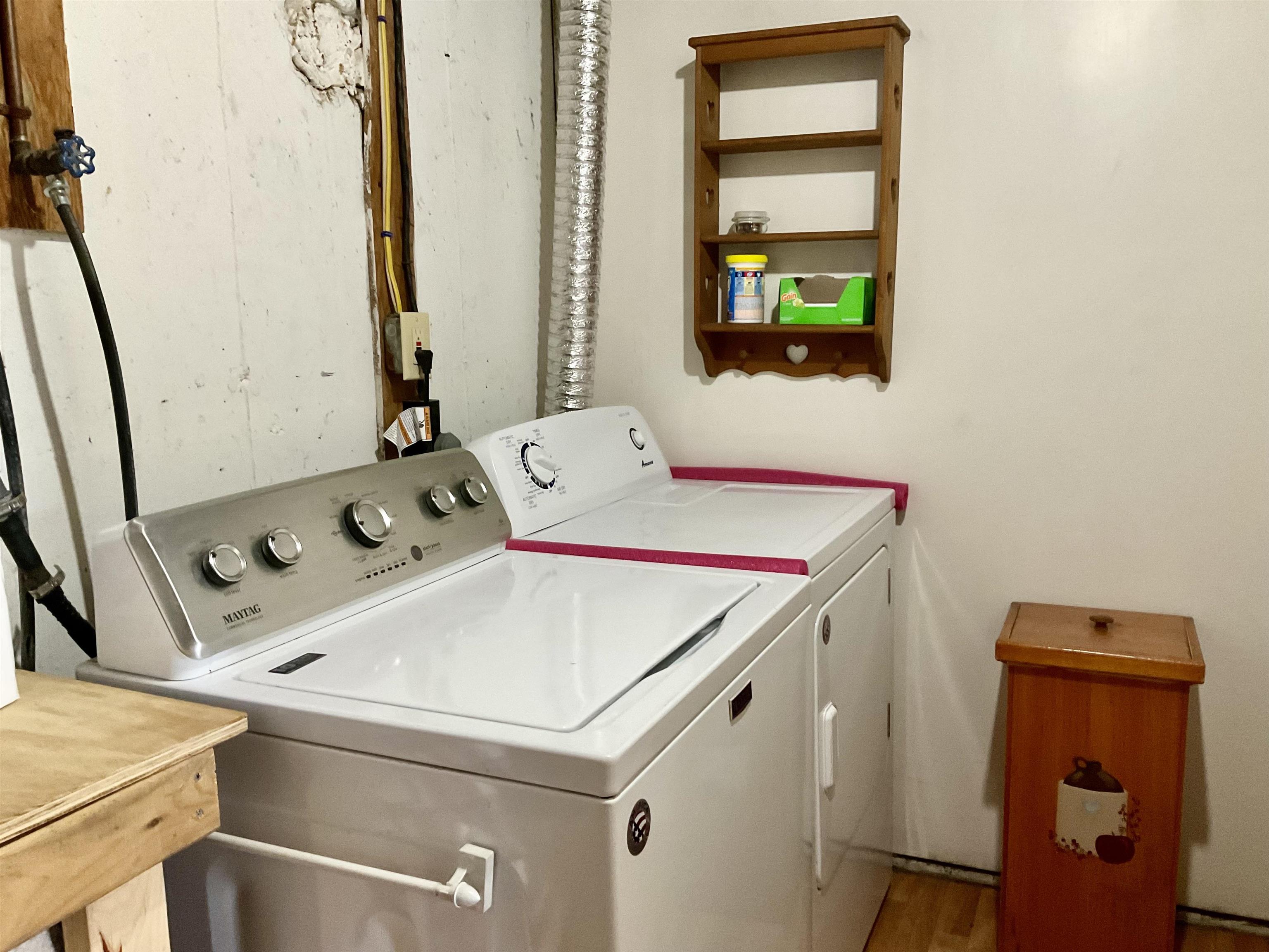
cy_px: 476
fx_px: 1063
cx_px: 634
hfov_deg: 61.7
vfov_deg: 48.2
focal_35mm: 29
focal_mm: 3
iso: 250
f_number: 1.8
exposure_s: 1/60
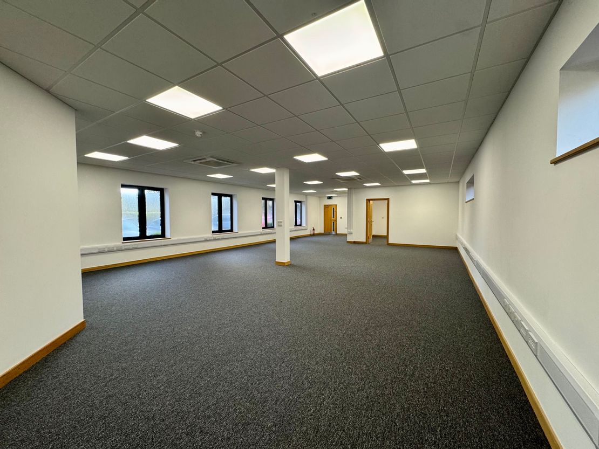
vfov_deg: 85.7
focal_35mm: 14
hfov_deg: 102.1
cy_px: 224
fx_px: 242
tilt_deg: -2.6
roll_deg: +0.2
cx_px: 300
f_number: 2.2
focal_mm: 2.22
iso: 160
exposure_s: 1/99
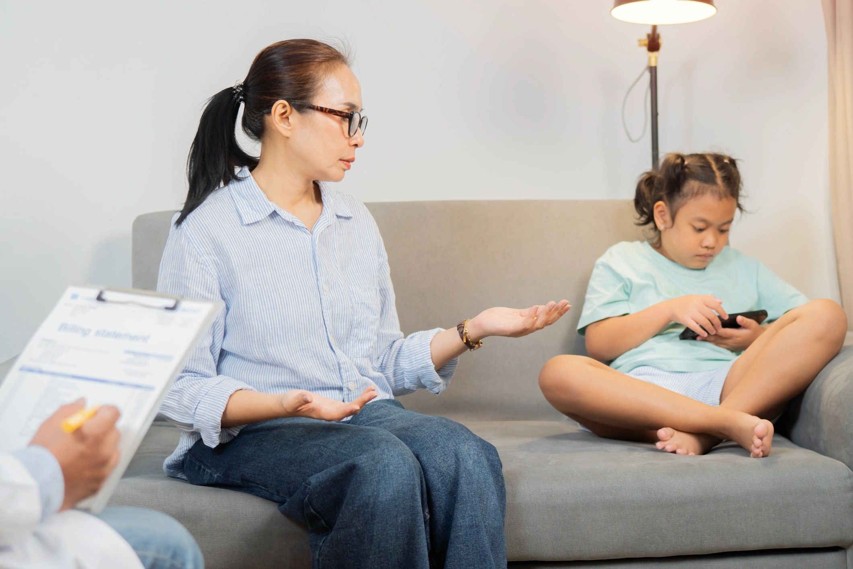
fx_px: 1599
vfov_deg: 20.2
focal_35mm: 68
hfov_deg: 29.9
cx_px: 426
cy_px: 284
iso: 400
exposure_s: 1/250
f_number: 2.2
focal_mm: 45
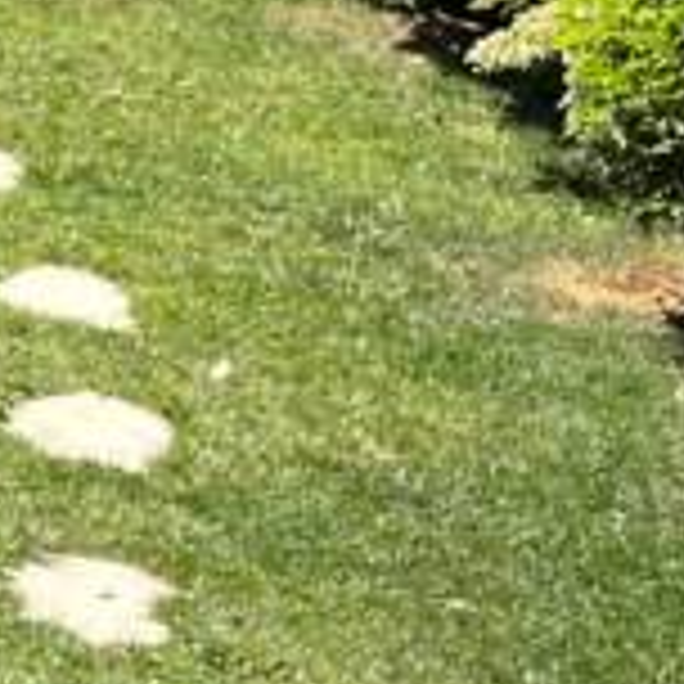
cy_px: 405
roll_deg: -1.2
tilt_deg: -24.4
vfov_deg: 9.7
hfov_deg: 7.6
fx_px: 4046
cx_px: -1786
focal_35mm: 181
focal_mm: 5.1
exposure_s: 1/1339
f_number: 1.6
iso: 50
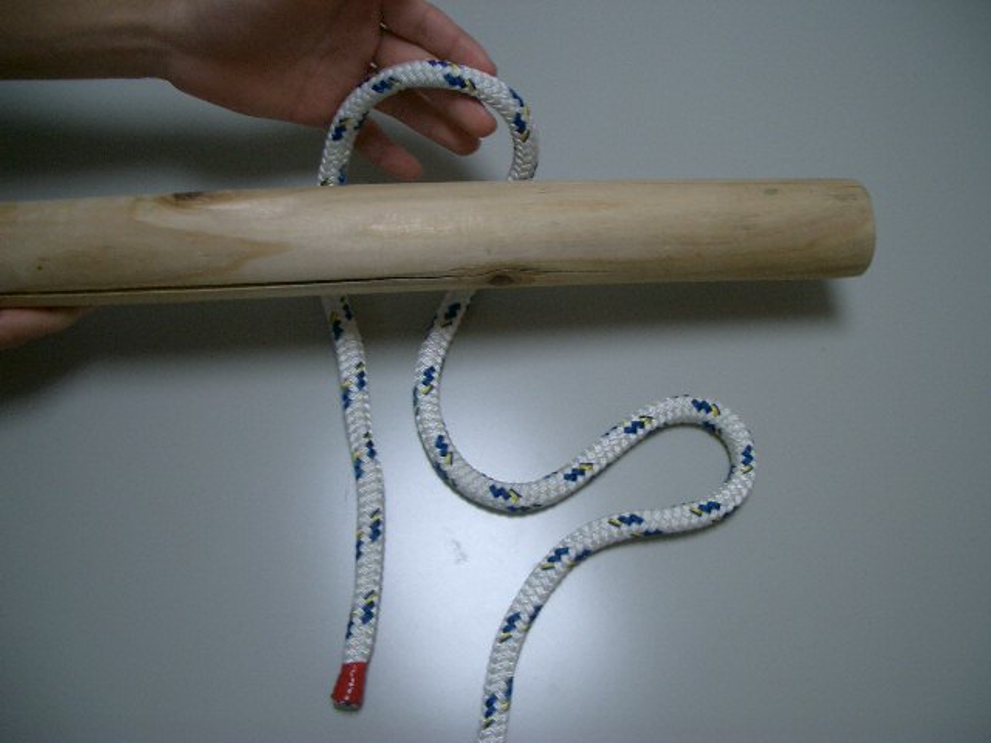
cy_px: 372
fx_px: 1002
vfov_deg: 40.7
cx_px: 496
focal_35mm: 35
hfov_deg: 52.6
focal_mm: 5.8
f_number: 2.6
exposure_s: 1/50
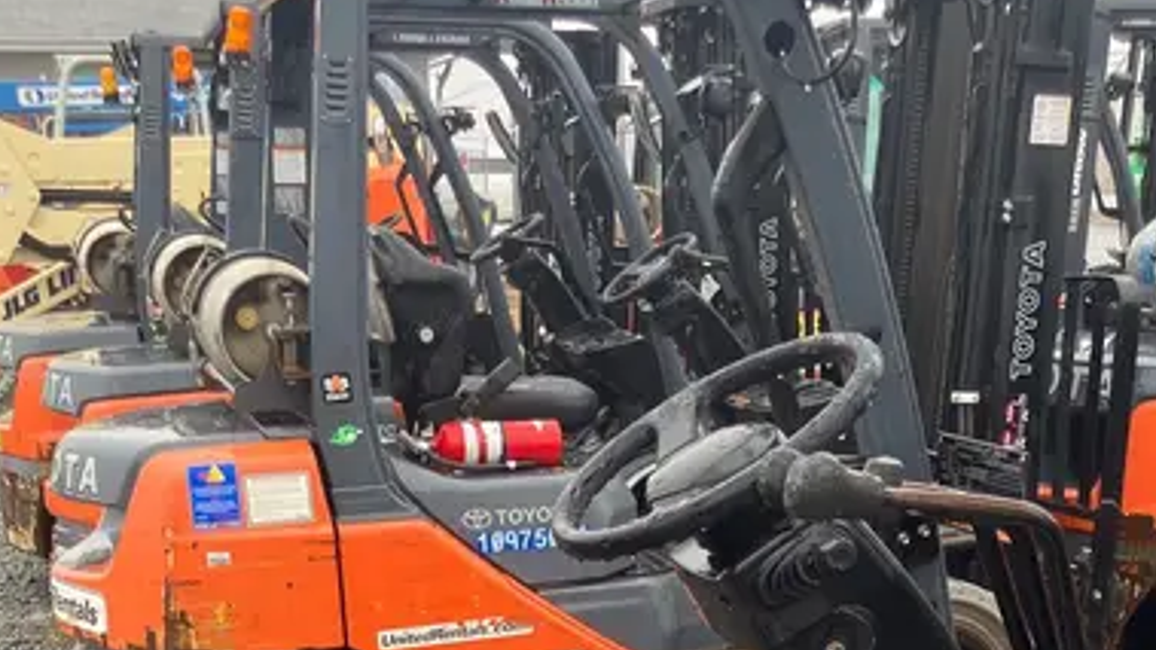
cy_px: 853
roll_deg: +0.8
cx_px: 537
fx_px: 1808
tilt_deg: -19.7
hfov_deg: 35.4
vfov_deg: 18.8
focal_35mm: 59
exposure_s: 1/121
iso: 50
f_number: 1.8
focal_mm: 3.99
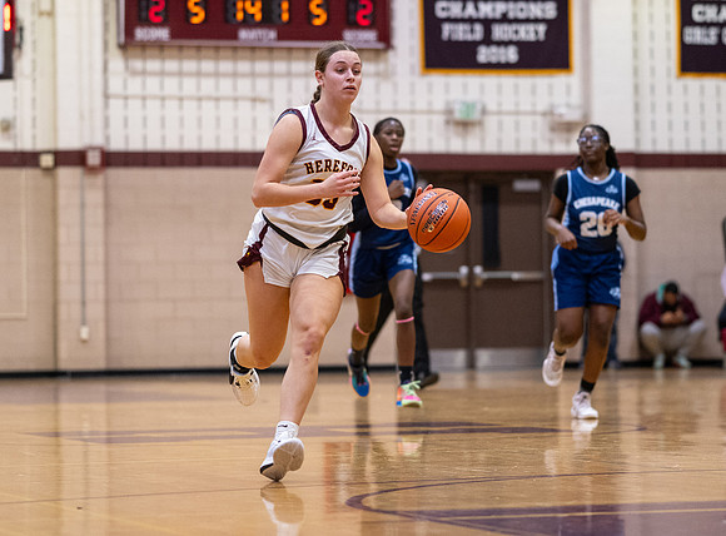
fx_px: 3386
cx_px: 394
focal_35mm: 162
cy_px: 207
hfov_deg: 12.2
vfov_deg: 9.0
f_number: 1.8
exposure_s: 1/1000
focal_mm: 85
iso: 1600
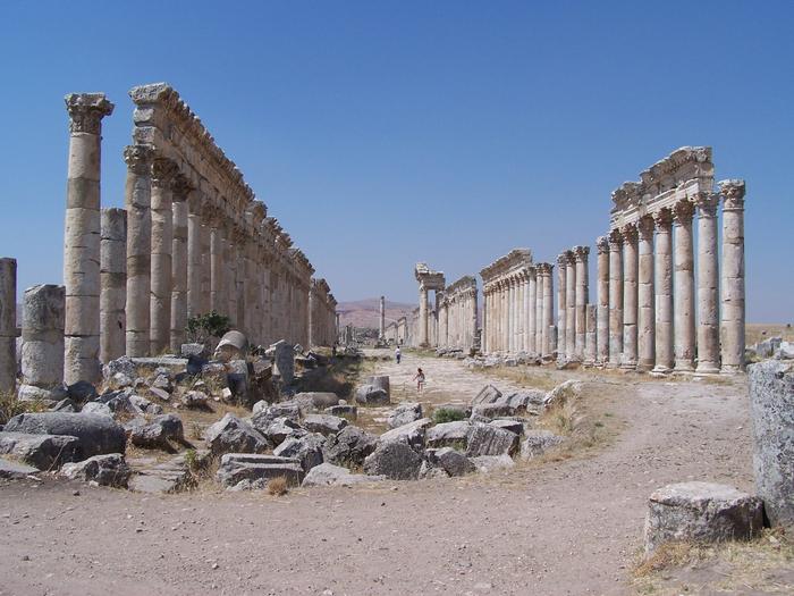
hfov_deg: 46.8
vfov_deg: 36.0
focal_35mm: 40
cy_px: 298
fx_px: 917
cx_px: 397
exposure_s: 1/750
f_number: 5.6
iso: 80
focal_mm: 6.7
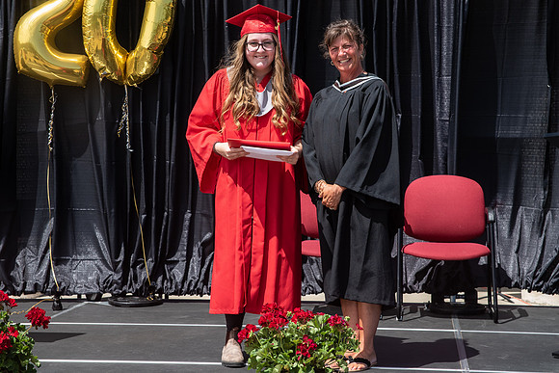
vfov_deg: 21.3
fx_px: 994
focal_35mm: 64
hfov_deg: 31.4
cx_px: 280
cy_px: 172
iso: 500
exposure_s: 1/1000
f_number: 5.6
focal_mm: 56
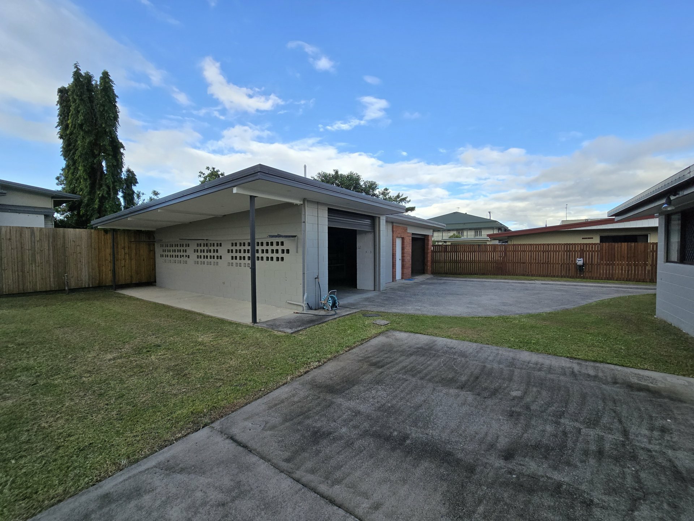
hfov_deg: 106.2
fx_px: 261
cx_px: 347
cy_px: 260
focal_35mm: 13
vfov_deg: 89.9
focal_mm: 2.2
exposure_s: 1/2000
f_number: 2.2
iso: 100
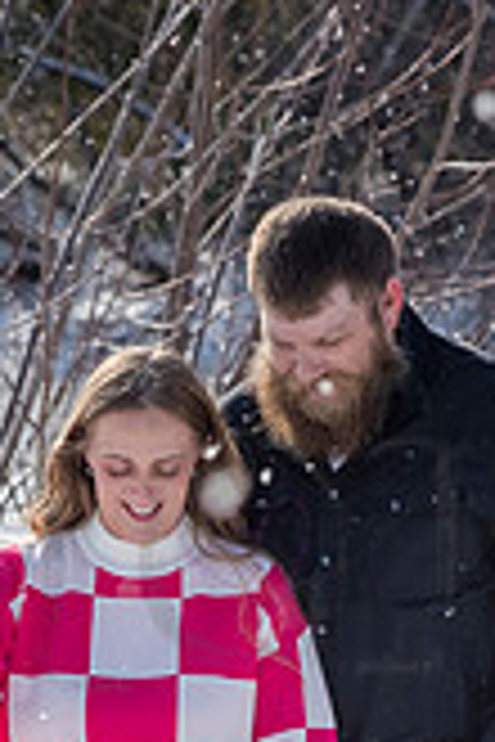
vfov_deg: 6.3
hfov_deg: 4.2
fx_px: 6744
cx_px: 261
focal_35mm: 327
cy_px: 953
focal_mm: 120
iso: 640
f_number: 9
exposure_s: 1/2000
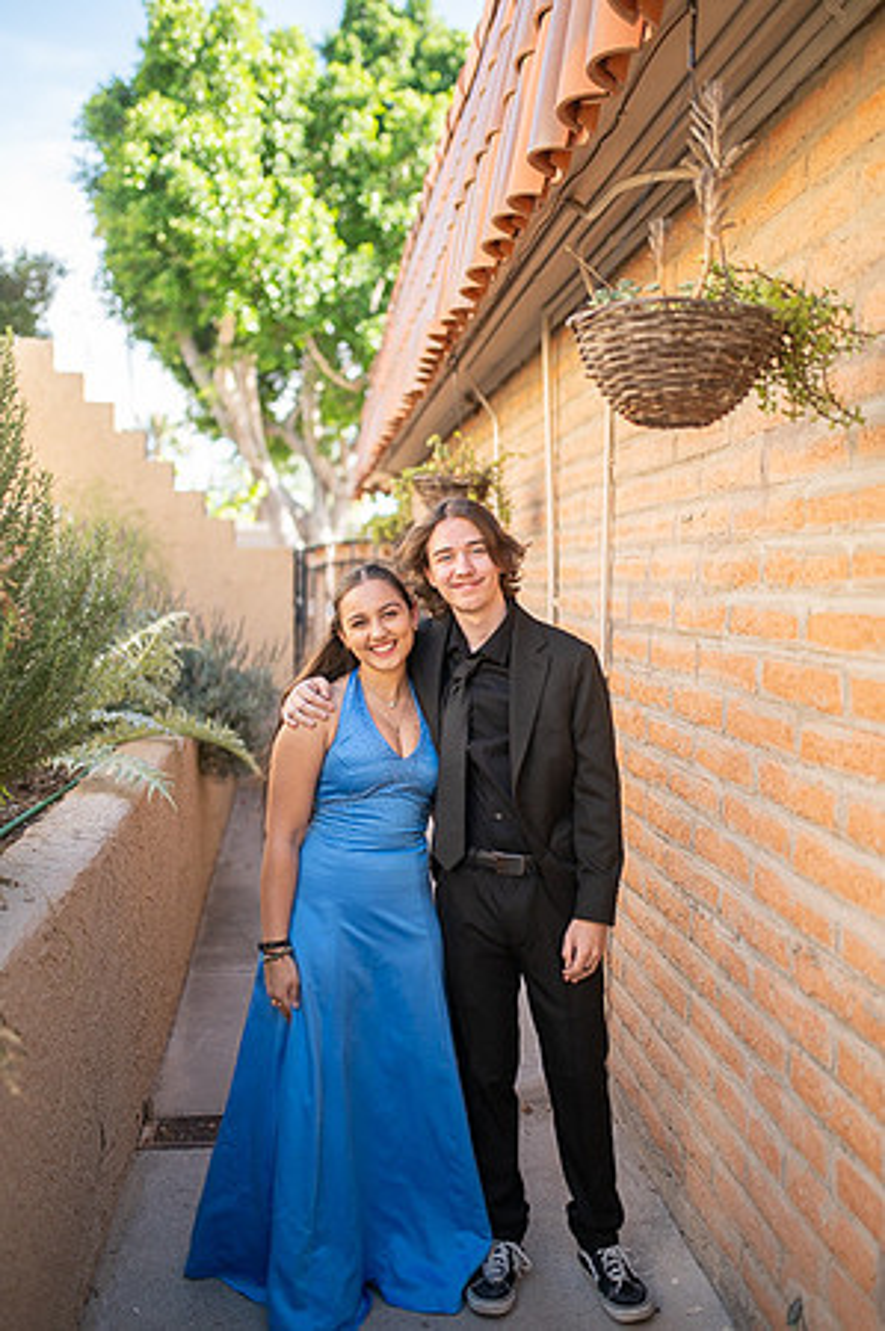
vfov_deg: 54.5
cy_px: 666
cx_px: 442
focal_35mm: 35
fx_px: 1294
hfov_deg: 37.8
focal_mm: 35
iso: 400
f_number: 1.4
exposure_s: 1/3200
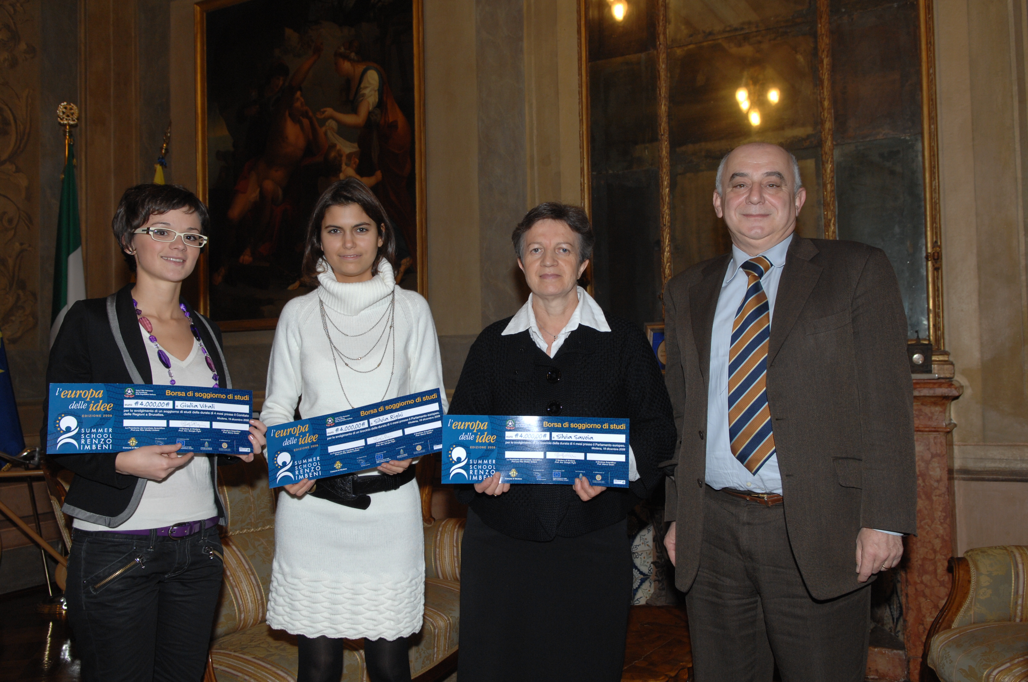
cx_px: 514
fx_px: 941
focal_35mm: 33
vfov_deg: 39.9
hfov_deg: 57.3
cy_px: 341
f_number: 5.3
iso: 320
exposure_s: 1/60
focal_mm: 22
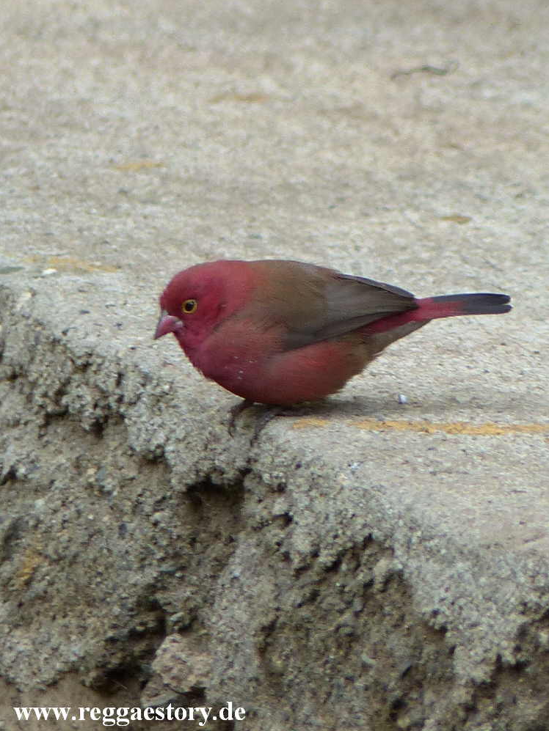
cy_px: 365
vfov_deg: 3.3
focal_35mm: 602
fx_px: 12727
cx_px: 274
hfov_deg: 2.5
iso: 100
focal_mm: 108
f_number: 3.2
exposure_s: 1/125
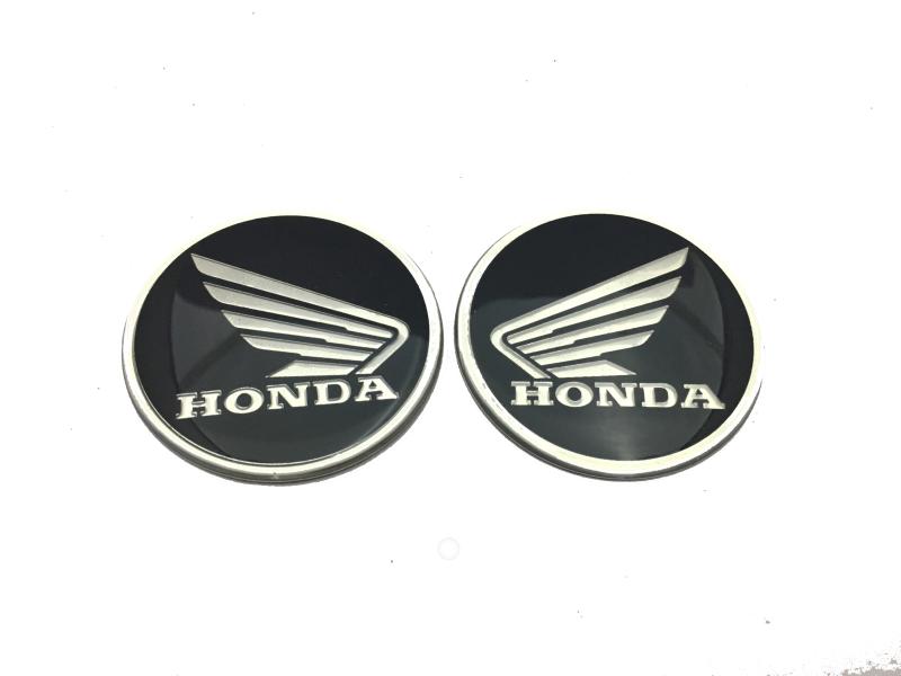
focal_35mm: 29
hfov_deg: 61.7
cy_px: 338
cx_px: 450
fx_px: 755
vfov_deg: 48.2
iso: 100
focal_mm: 4.15
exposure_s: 1/30
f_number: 2.2
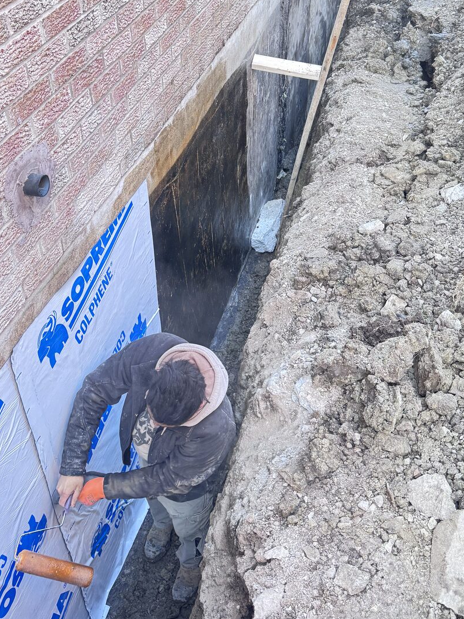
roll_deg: +0.9
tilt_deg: -38.6
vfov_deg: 50.9
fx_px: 644
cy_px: 237
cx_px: 249
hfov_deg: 39.6
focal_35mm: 36
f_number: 1.78
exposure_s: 1/77
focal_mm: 6.76
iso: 200
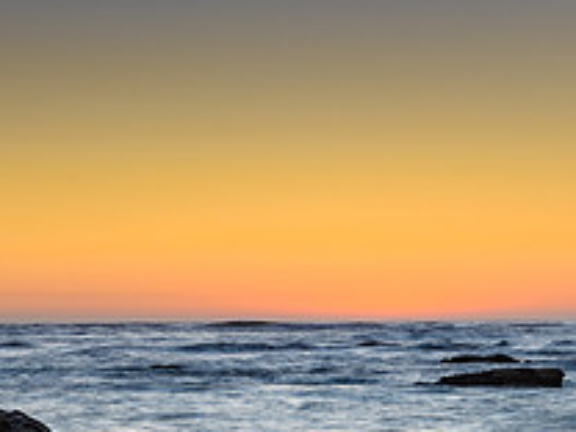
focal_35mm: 129
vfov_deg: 11.3
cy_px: 472
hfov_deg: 15.2
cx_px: 127
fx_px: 2147
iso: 80
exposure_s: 1
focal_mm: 30
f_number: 5.6
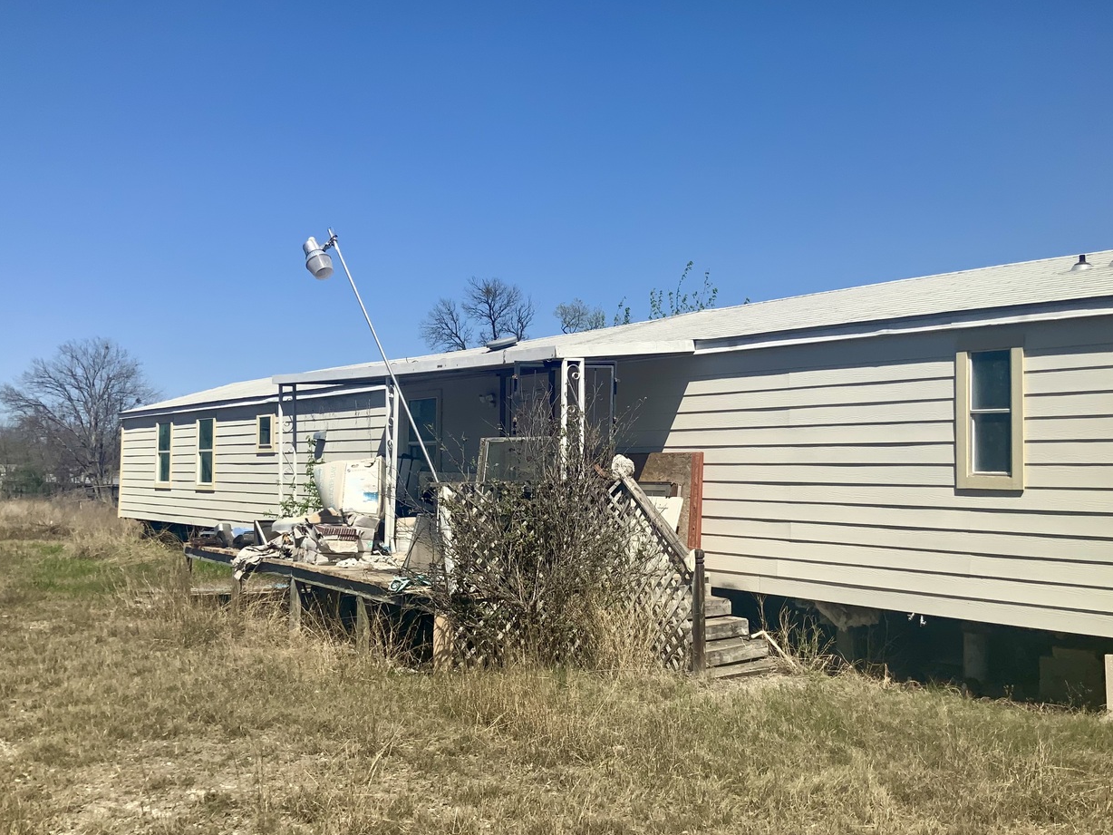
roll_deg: -0.1
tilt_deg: +3.3
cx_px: 588
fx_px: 1093
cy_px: 428
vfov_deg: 41.8
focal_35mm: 34
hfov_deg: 53.9
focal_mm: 3
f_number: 1.8
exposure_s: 1/2959
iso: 16
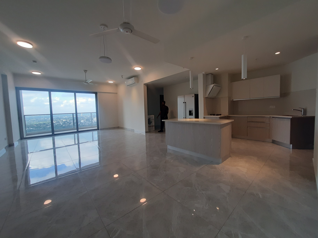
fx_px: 119
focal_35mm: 13
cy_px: 119
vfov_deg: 89.9
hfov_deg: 106.2
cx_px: 159
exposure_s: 1/100
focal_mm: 1.42
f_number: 2.2
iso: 64
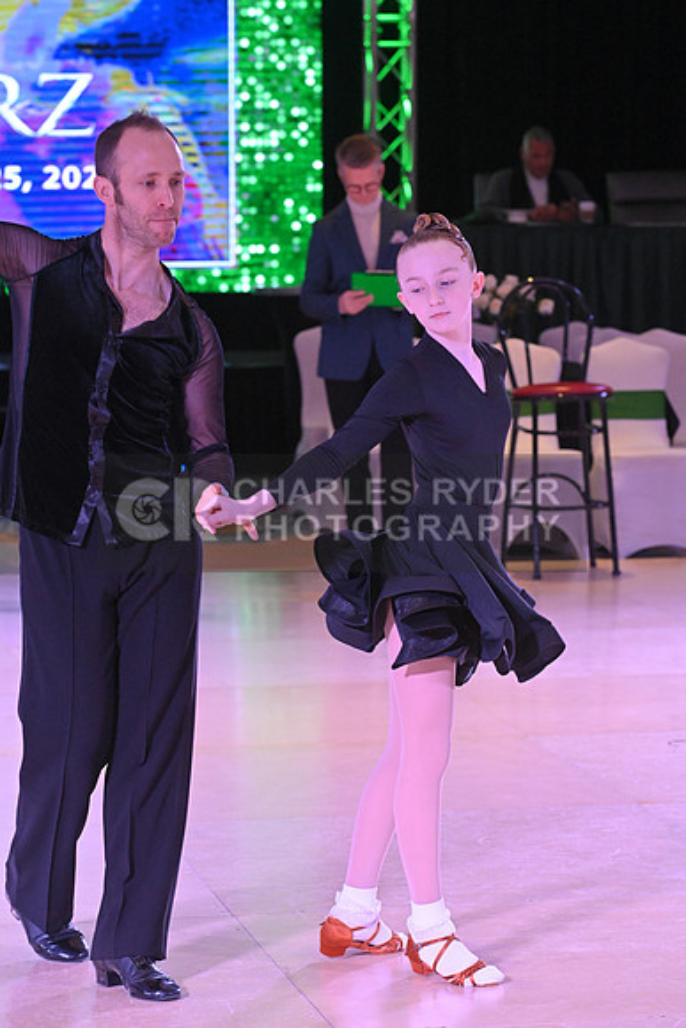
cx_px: 343
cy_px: 514
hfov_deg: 10.6
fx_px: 3713
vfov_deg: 15.8
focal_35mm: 130
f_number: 7.1
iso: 5000
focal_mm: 130
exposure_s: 1/400
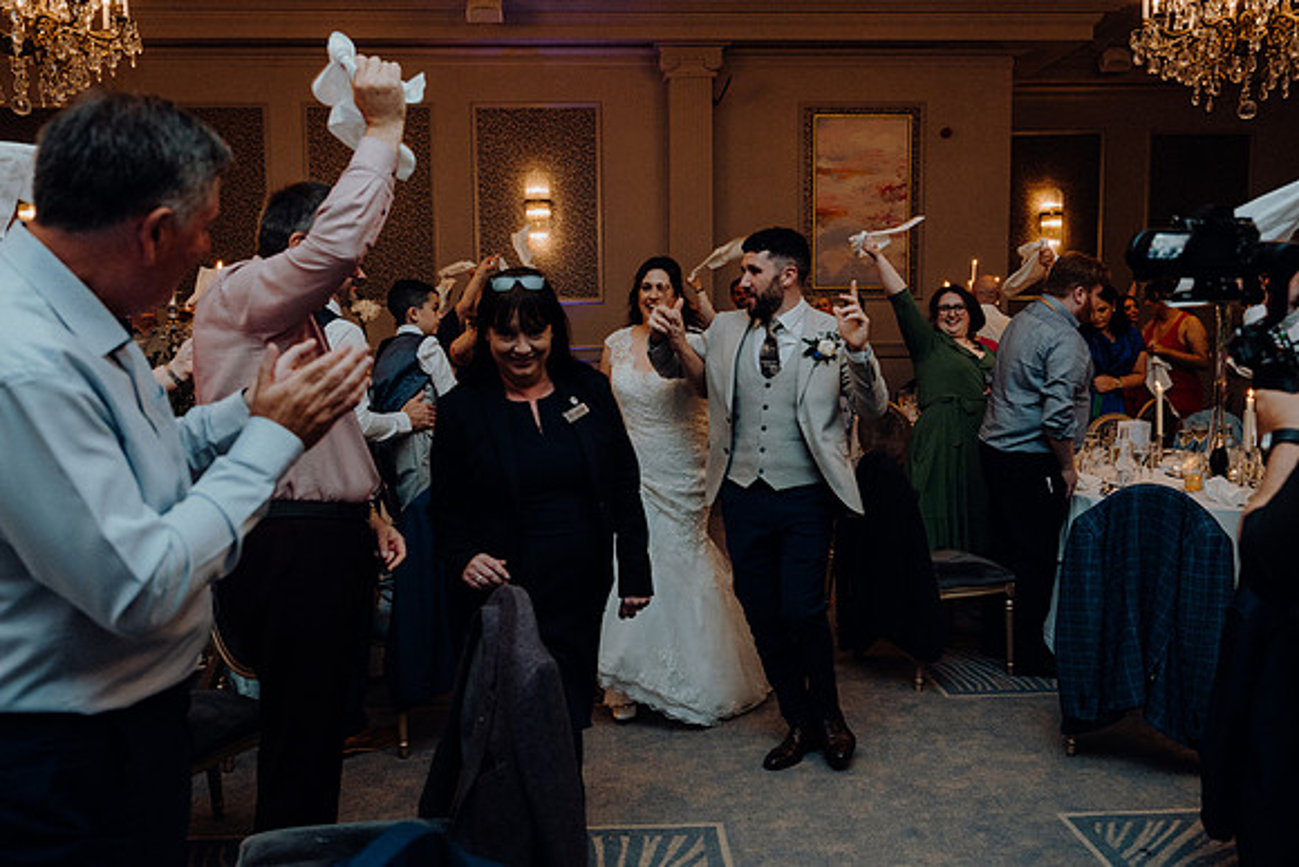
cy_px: 434
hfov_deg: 61.9
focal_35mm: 30
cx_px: 650
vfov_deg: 43.6
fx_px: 1083
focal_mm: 30
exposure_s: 1/160
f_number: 3.5
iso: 2500
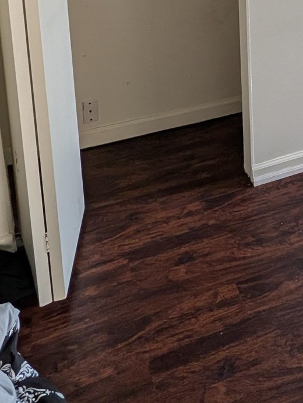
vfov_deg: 37.6
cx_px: 306
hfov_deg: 32.9
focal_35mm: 40
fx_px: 466
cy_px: -58
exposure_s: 1/69
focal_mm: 2.02
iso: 95
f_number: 1.7
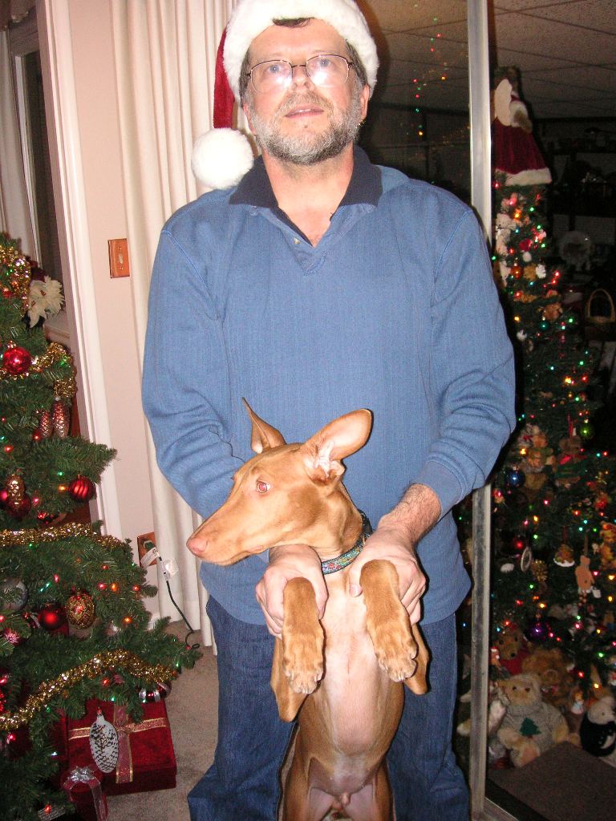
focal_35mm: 37
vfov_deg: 50.1
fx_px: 878
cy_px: 410
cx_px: 308
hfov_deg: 38.7
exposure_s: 1/45
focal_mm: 6.1
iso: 160
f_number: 2.8
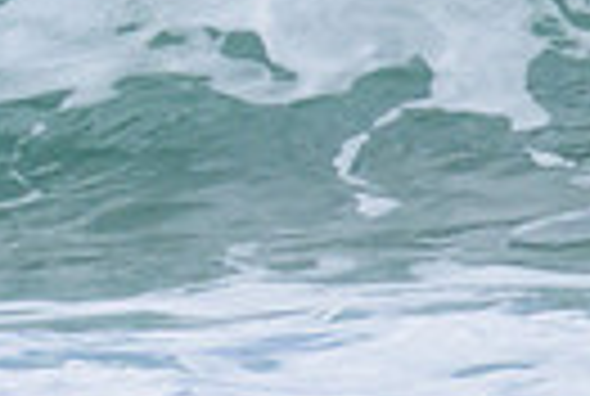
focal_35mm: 4854
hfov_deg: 0.4
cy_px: -251
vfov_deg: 0.3
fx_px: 79733
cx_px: -722
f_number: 11
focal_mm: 800
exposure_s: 1/2000
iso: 900
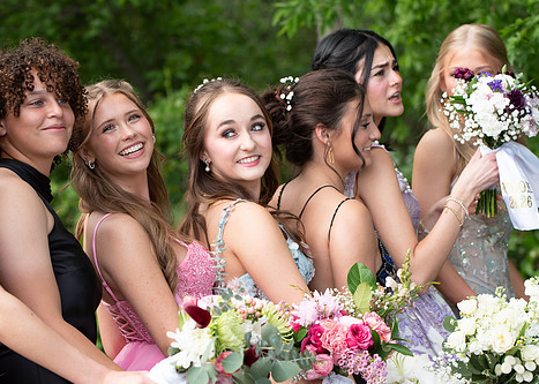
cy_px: 209
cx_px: 272
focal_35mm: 145
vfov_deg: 9.9
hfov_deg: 13.9
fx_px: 2218
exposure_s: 1/500
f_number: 2.8
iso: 100
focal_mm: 82
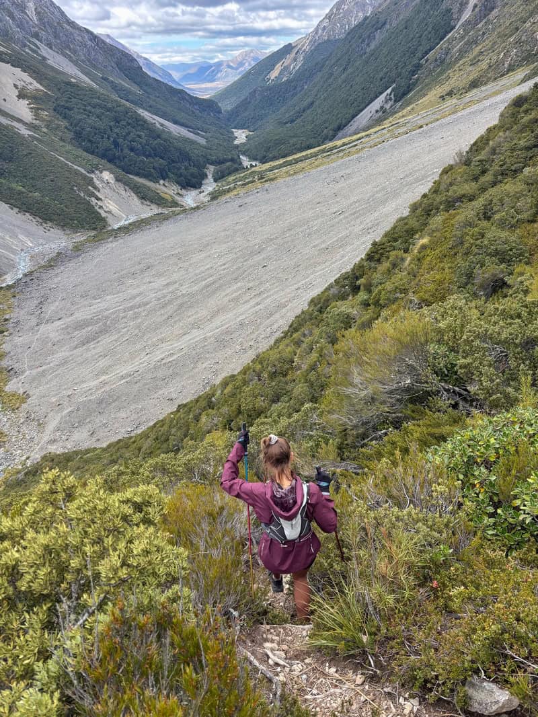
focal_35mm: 26
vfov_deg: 67.3
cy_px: 358
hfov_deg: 53.1
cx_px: 269
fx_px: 539
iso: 50
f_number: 1.6
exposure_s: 1/442
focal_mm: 6
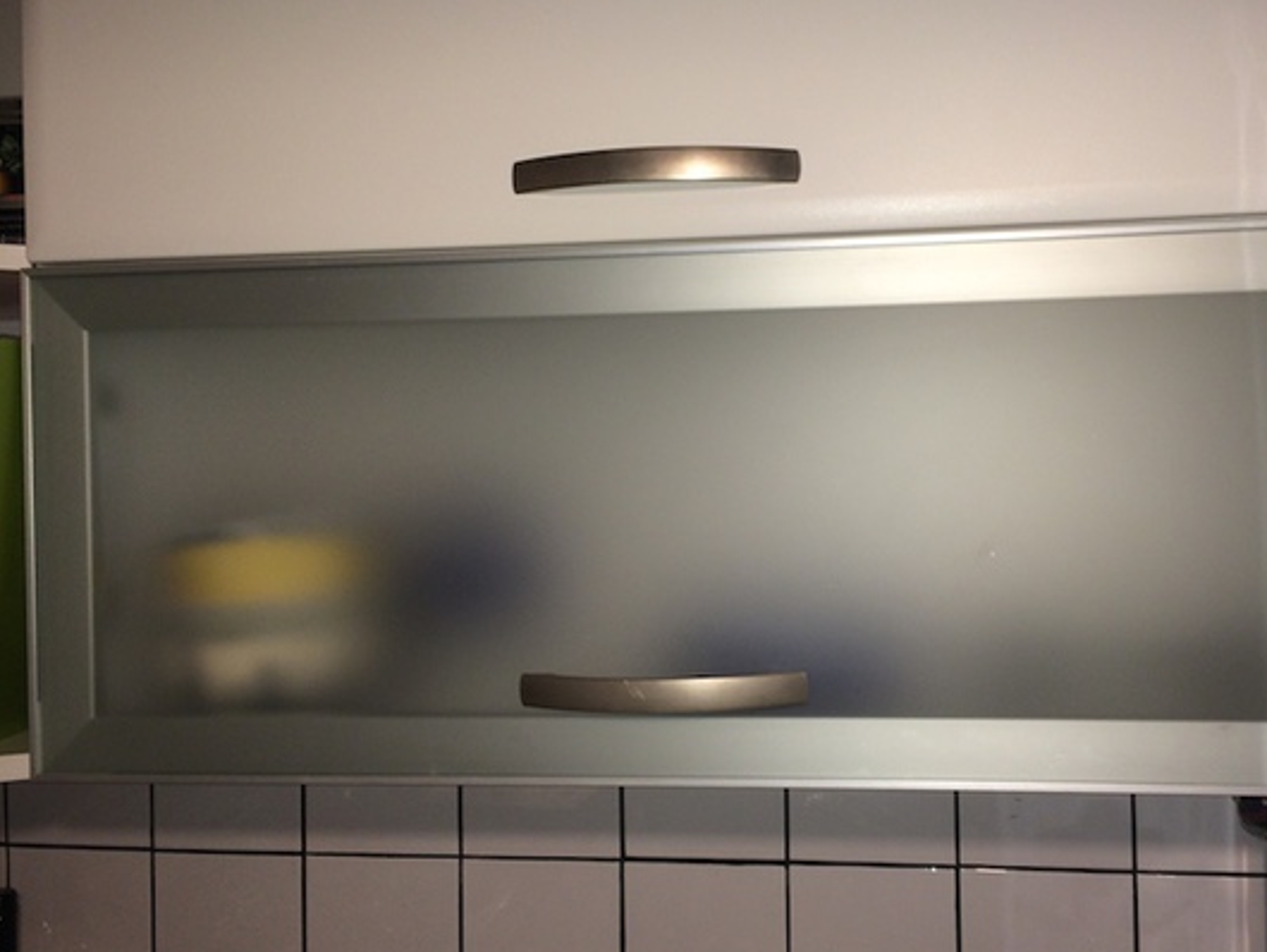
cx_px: 763
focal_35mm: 35
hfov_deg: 52.2
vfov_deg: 40.7
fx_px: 1282
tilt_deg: +0.3
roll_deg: +0.5
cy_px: 440
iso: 50
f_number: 2.2
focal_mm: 4.15
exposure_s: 1/33
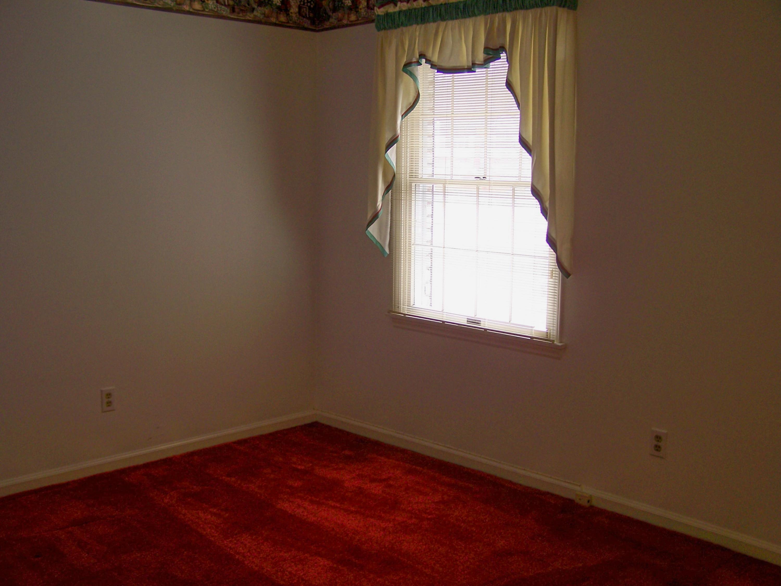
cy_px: 293
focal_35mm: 38
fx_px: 857
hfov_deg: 49.0
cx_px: 390
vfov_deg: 37.7
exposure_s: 1/10
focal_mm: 6.3
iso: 64
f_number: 2.8
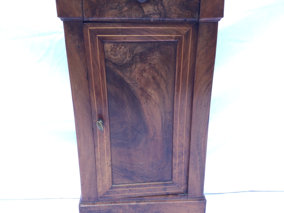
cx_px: 142
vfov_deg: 45.4
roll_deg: +0.9
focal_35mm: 31
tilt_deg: -18.8
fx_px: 254
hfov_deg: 58.4
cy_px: 106
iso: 32
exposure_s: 1/100
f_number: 2.4
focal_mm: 3.3
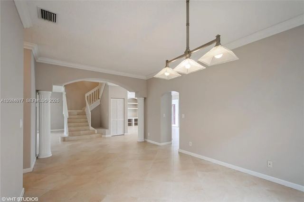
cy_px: 101
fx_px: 127
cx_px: 152
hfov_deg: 100.4
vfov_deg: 77.3
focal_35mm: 15
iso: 100
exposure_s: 1/20
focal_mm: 10
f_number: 3.5
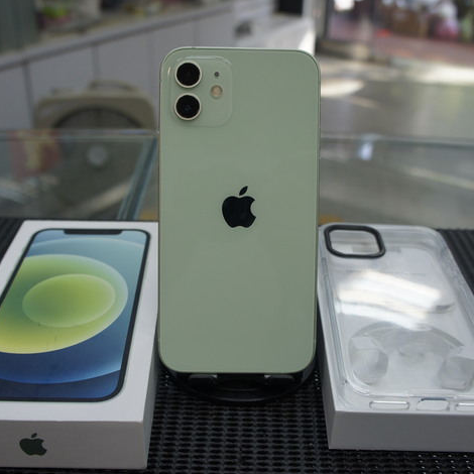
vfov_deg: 42.8
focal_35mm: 39
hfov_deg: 42.8
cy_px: 240
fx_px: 604
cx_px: 240
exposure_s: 1/50
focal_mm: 20
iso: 200
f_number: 5
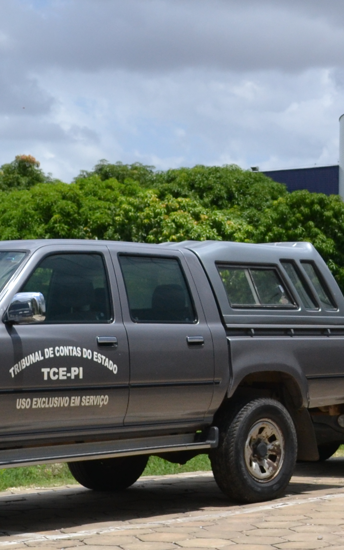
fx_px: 1380
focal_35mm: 92
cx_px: 421
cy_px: 273
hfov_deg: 13.8
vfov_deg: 22.6
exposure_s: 1/4000
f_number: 4.5
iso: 400
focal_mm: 20
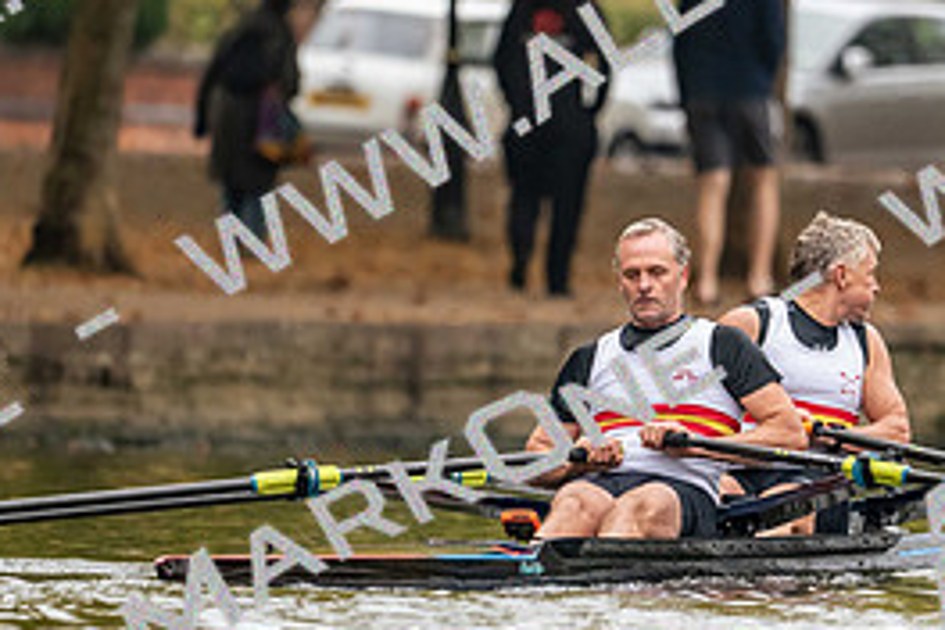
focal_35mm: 879
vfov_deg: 1.6
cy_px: 306
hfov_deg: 2.3
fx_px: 23072
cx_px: 619
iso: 2500
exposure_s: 1/2500
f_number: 4.5
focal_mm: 400
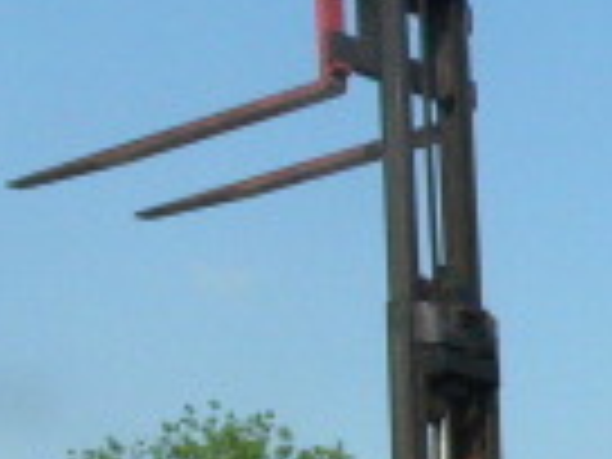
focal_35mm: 136
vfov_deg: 10.5
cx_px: 279
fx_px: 2404
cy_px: 734
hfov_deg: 14.5
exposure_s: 1/1000
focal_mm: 6
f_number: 8
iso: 400
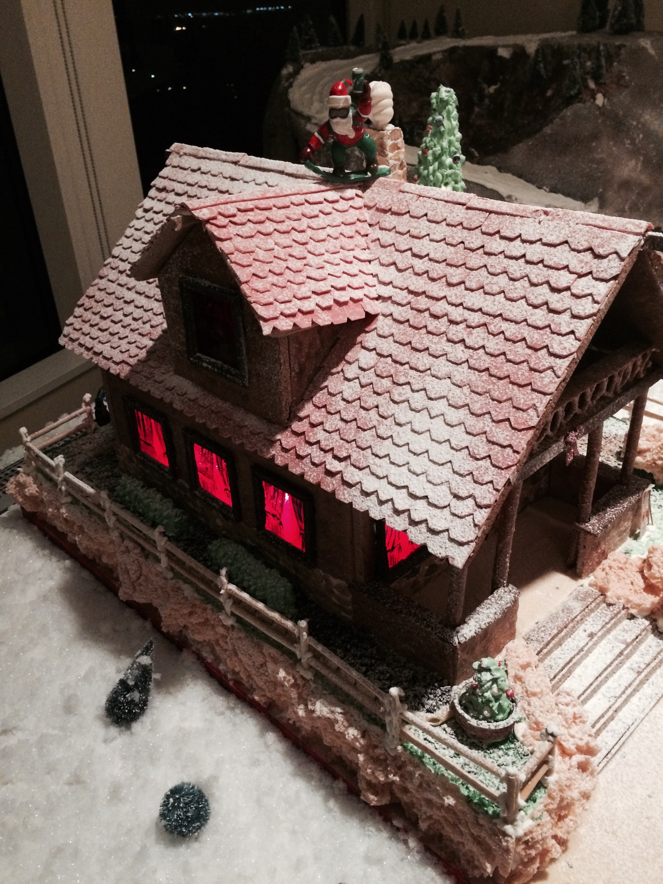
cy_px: 442
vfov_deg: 61.7
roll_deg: +4.0
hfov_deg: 48.2
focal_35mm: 29
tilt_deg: -32.9
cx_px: 332
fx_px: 741
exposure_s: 1/30
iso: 320
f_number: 2.2
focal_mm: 4.15
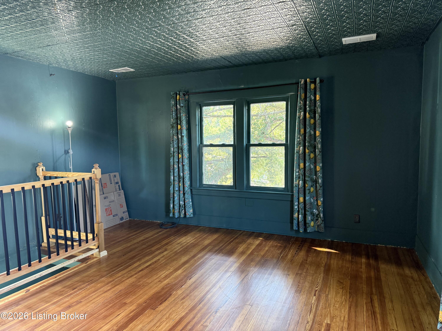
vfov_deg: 56.8
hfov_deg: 71.6
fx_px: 306
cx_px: 221
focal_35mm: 24
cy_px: 166
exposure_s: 1/60
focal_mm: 6.76
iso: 320
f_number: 1.78
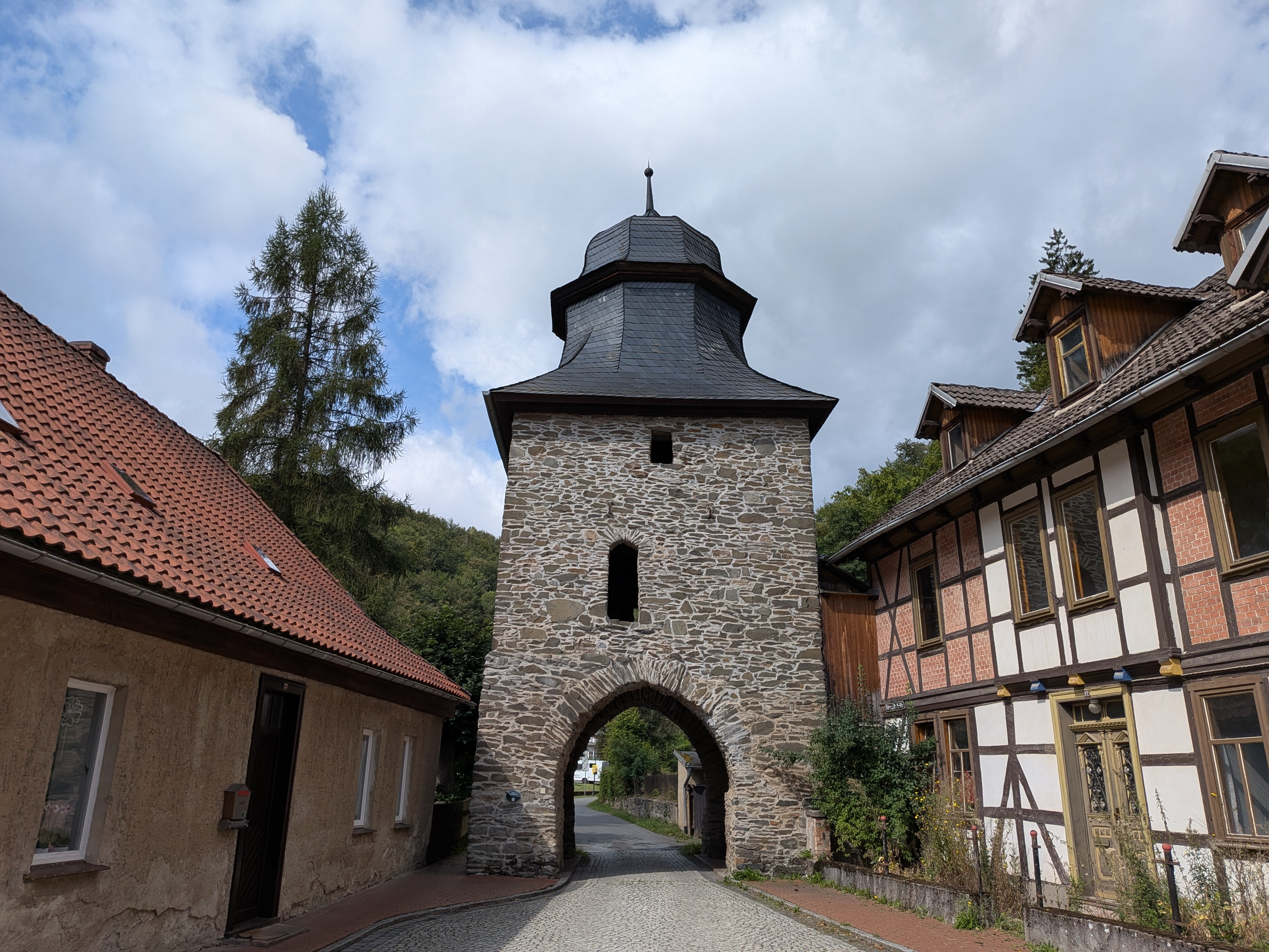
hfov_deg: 71.6
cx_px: 634
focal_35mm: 24
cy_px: 476
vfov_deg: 56.8
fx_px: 880
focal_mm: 4.53
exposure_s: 1/2096
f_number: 1.7
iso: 29
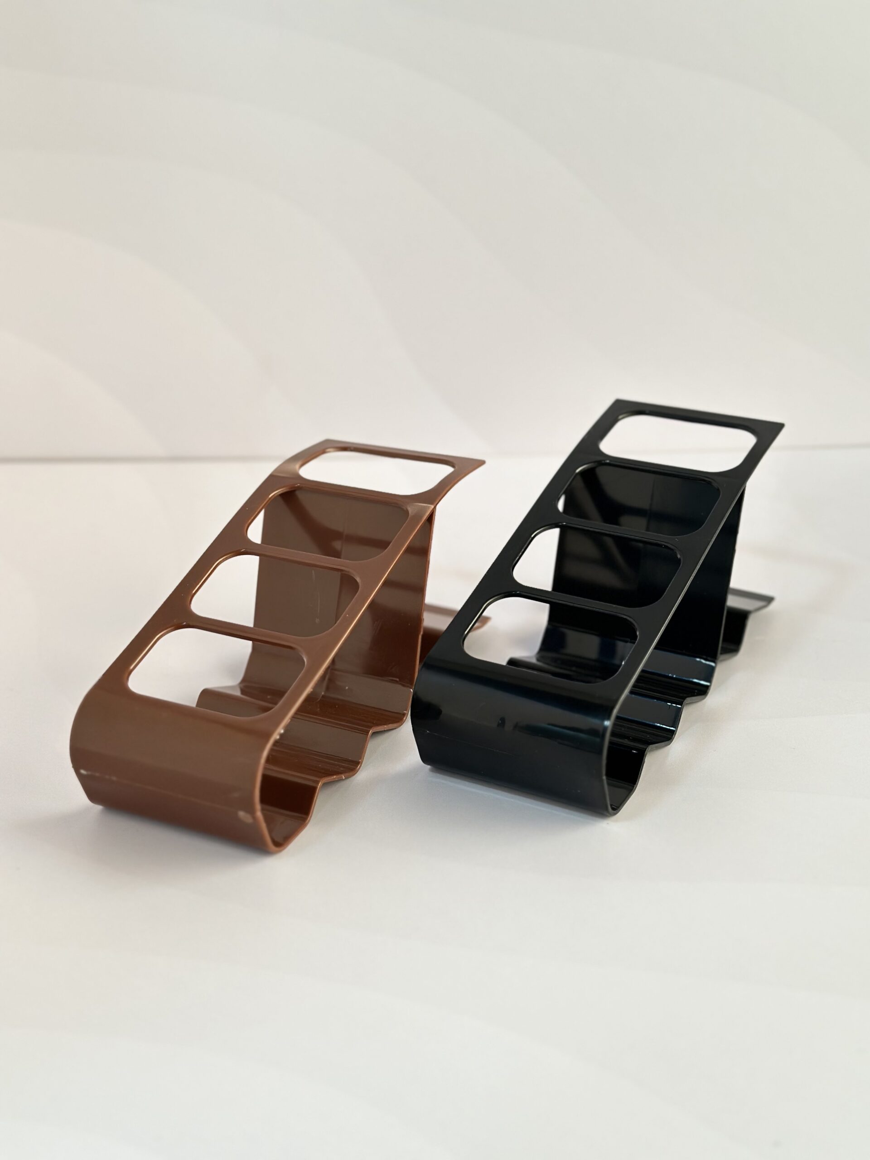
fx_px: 1609
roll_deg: +0.8
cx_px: 435
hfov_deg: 30.3
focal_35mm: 48
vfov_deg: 39.7
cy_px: 580
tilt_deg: -26.0
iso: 125
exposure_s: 1/121
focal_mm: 6.86
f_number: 1.78
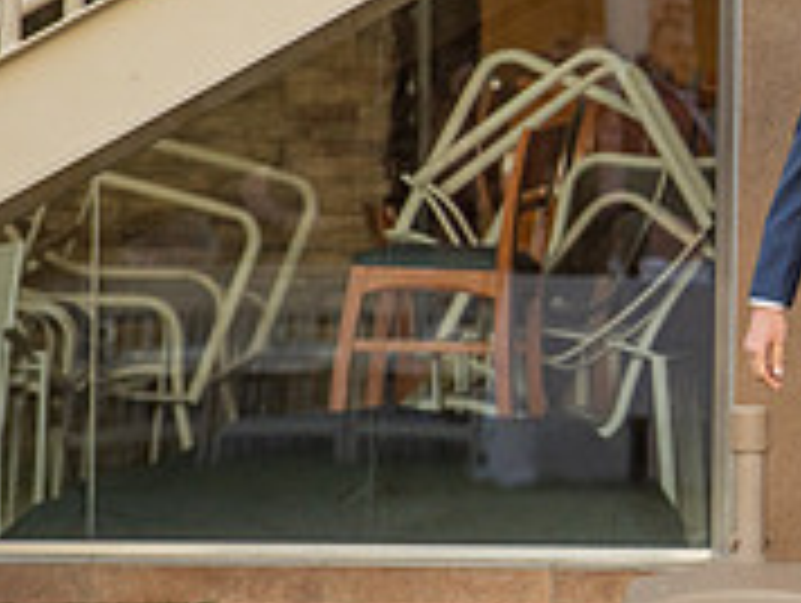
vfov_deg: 2.4
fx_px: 14482
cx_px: 1242
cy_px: 268
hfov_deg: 3.2
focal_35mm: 625
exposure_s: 1/320
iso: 800
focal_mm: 200
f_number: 4
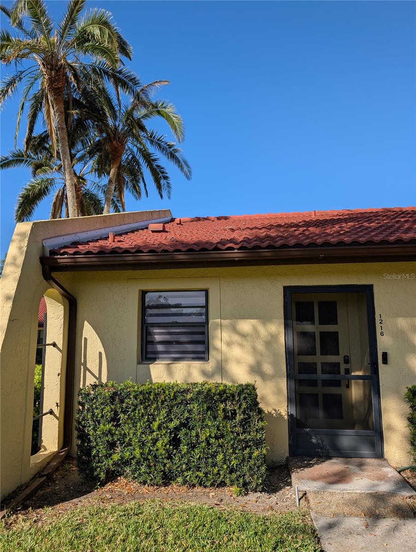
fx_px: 384
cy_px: 276
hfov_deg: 56.9
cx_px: 208
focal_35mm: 24
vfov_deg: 71.5
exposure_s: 1/1159
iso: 14
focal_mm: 6.9
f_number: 1.68
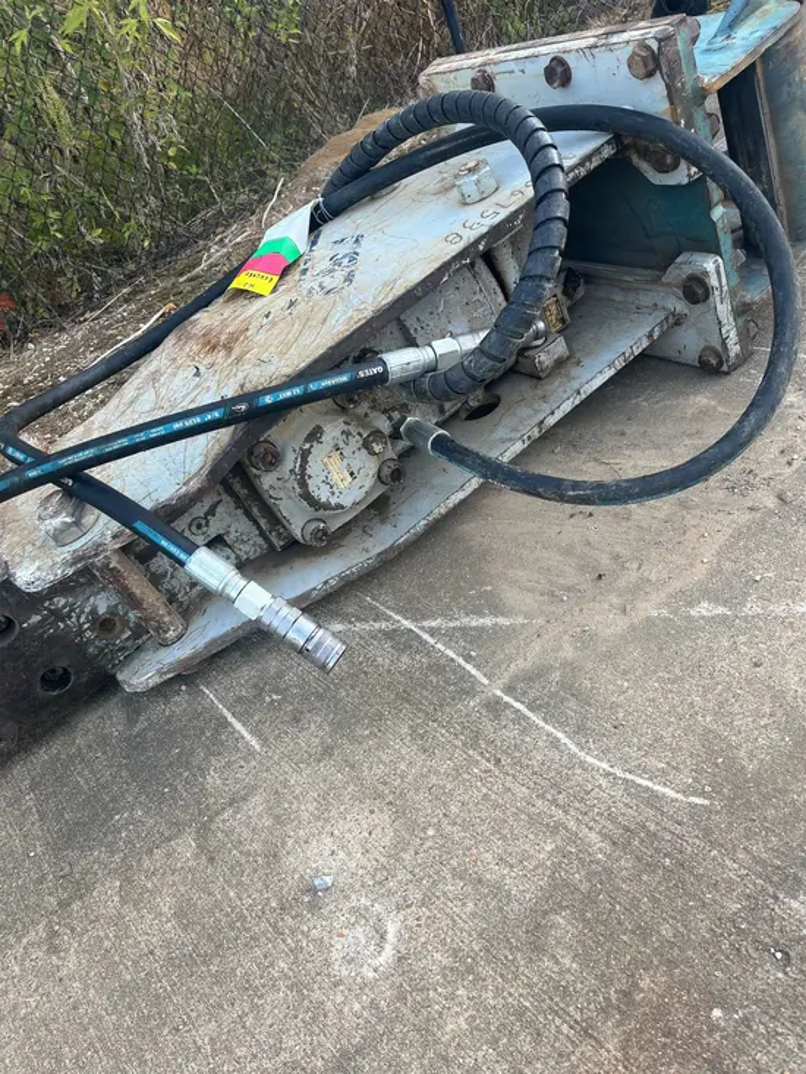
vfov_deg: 67.3
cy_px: 537
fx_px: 807
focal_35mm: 26
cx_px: 403
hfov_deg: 53.1
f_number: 1.6
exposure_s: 1/122
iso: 40
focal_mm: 5.1
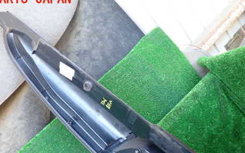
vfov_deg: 24.6
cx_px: 149
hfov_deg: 39.4
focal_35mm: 51
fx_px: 341
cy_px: 138
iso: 200
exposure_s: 1/30
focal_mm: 5.4
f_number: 2.3
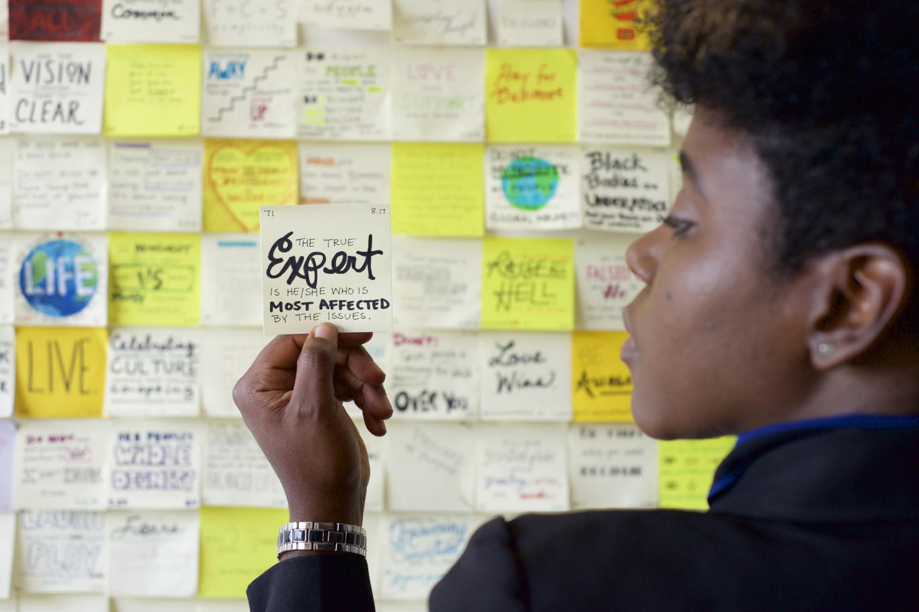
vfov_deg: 27.0
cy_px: 306
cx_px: 460
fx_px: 1276
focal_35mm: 50
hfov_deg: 39.6
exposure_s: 1/200
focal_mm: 50
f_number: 4
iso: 800
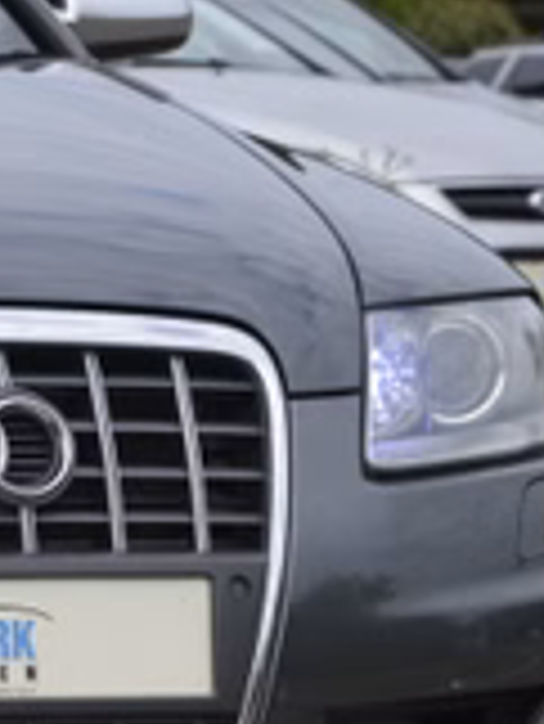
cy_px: 517
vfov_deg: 5.9
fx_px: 6968
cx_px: -611
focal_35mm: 333
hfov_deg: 4.4
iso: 100
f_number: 7.1
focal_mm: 58
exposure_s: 1/250
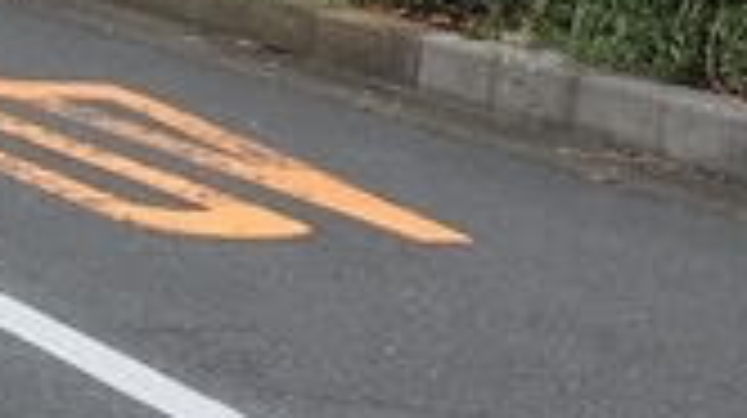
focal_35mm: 229
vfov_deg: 5.2
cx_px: -1040
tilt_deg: +0.7
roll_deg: -2.0
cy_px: -490
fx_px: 4532
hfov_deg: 8.6
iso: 25
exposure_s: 1/769
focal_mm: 4.15
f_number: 2.2
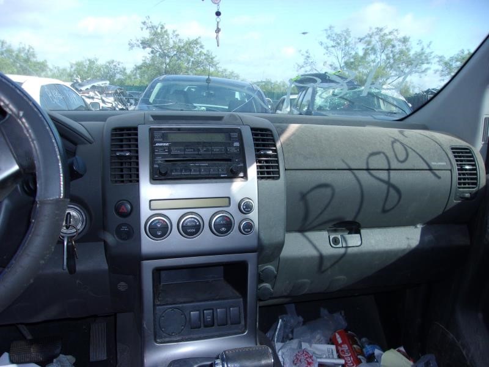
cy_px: 184
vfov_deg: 51.4
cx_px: 244
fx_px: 381
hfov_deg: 65.3
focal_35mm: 27
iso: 80
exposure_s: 1/320
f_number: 3
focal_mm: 4.9
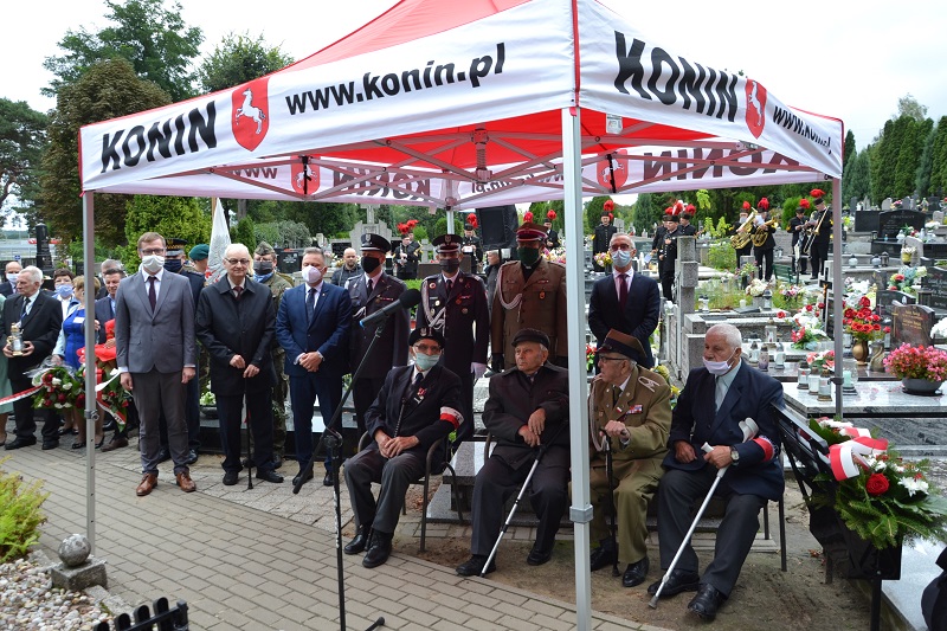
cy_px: 316
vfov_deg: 47.9
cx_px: 474
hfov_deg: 67.4
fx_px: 710
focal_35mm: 27
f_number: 5.6
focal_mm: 18
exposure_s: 1/125
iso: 180
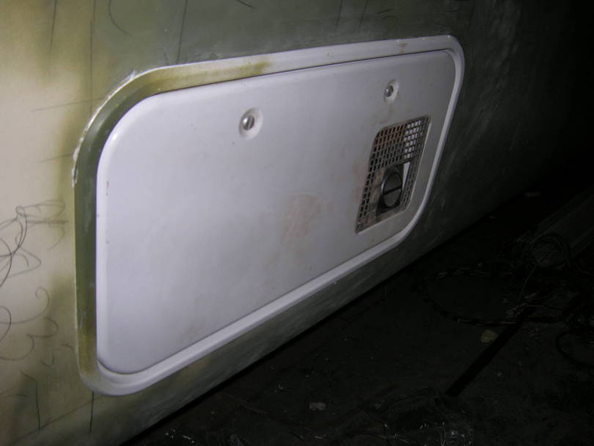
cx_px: 297
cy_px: 223
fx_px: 584
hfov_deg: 53.9
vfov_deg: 41.8
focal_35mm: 34
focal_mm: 5.7
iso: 50
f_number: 2.9
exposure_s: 1/60.1
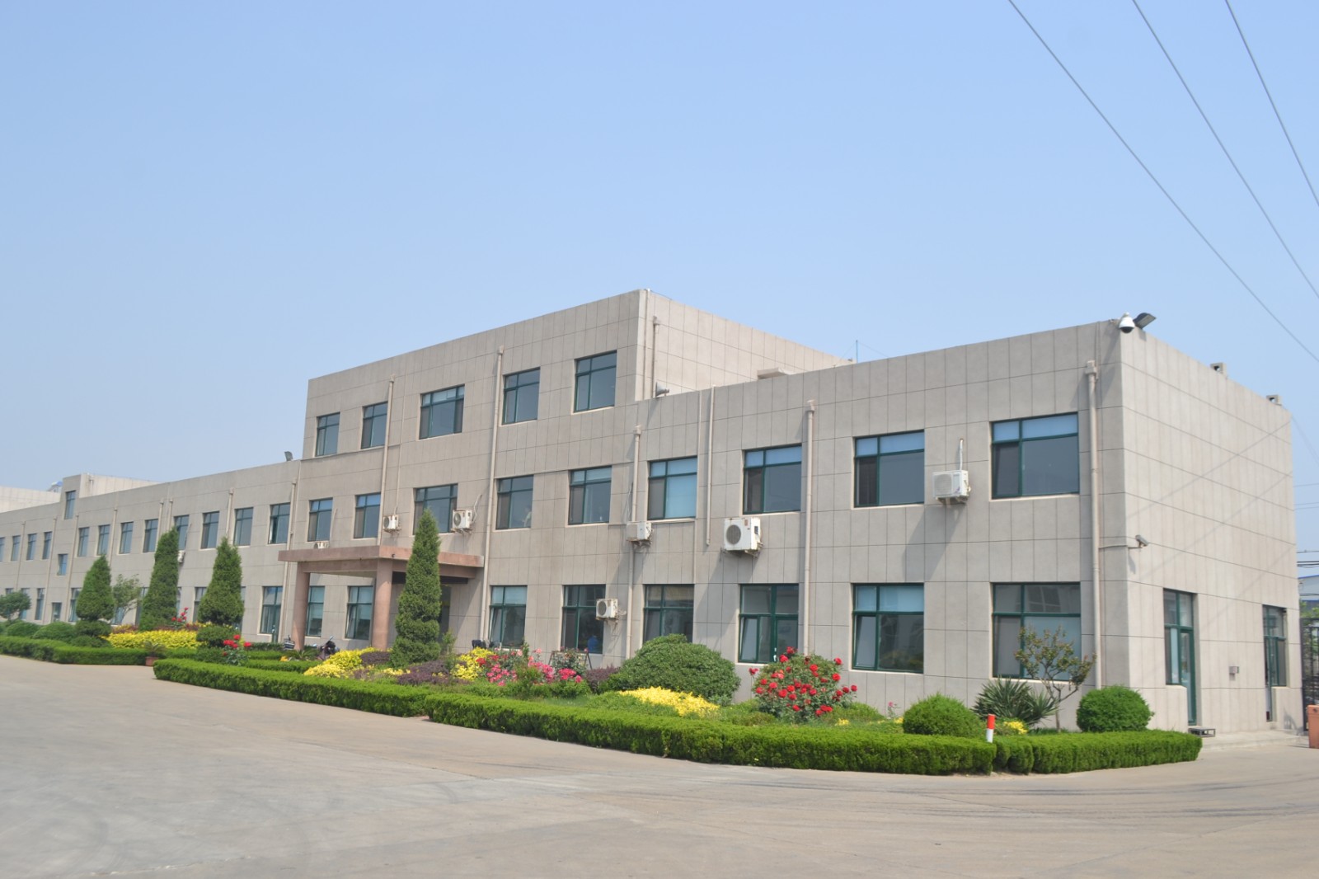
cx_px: 660
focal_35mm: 30
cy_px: 440
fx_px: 1099
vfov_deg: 43.6
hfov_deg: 61.9
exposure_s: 1/250
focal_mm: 20
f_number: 8
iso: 100
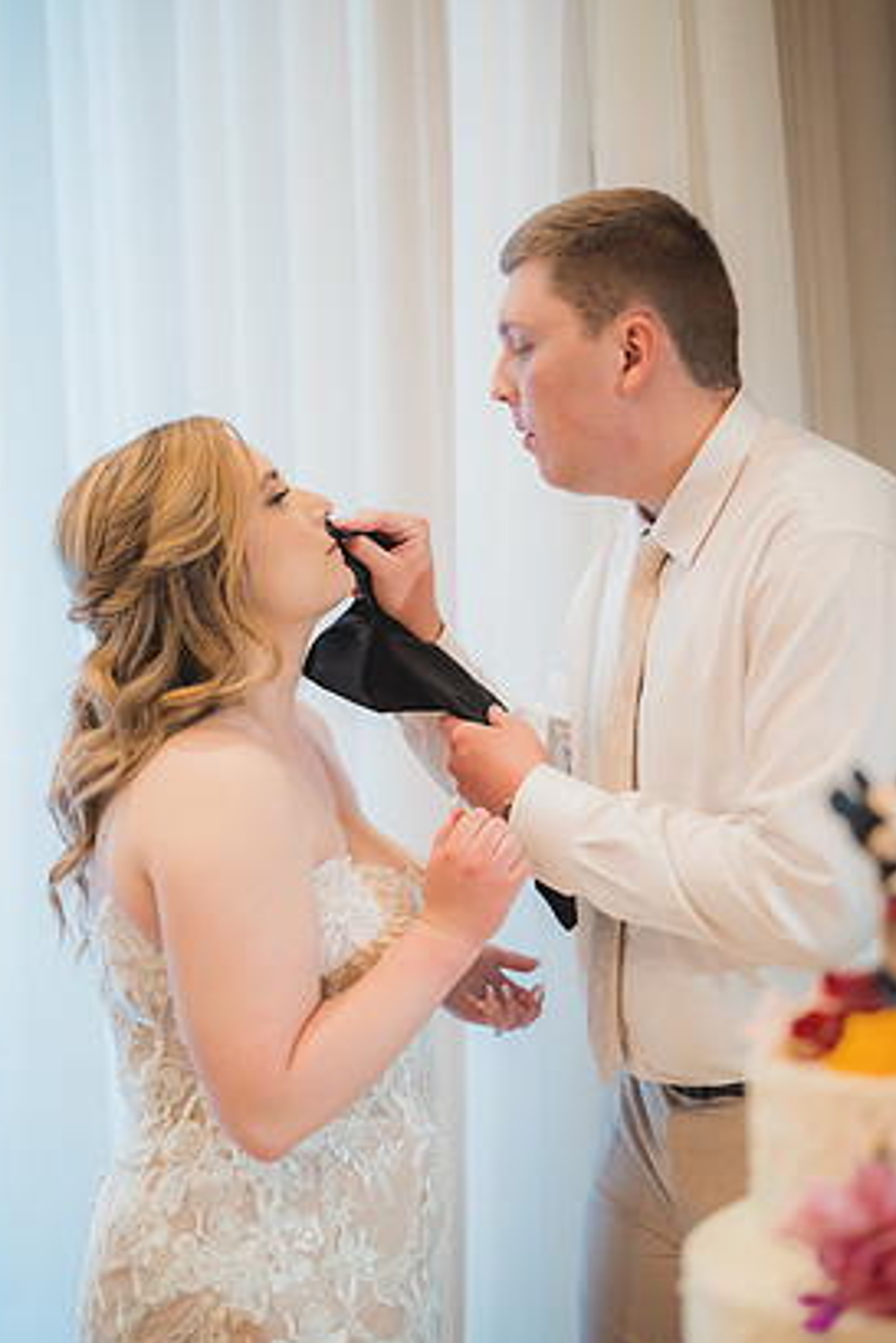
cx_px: 450
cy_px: 706
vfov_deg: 36.2
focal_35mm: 55
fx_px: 2051
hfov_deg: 24.6
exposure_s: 1/500
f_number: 1.4
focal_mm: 50
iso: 1250
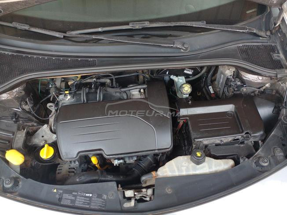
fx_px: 224
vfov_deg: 51.4
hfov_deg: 65.3
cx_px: 144
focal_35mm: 27
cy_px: 108
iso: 64
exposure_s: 1/100
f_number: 1.9
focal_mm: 3.6
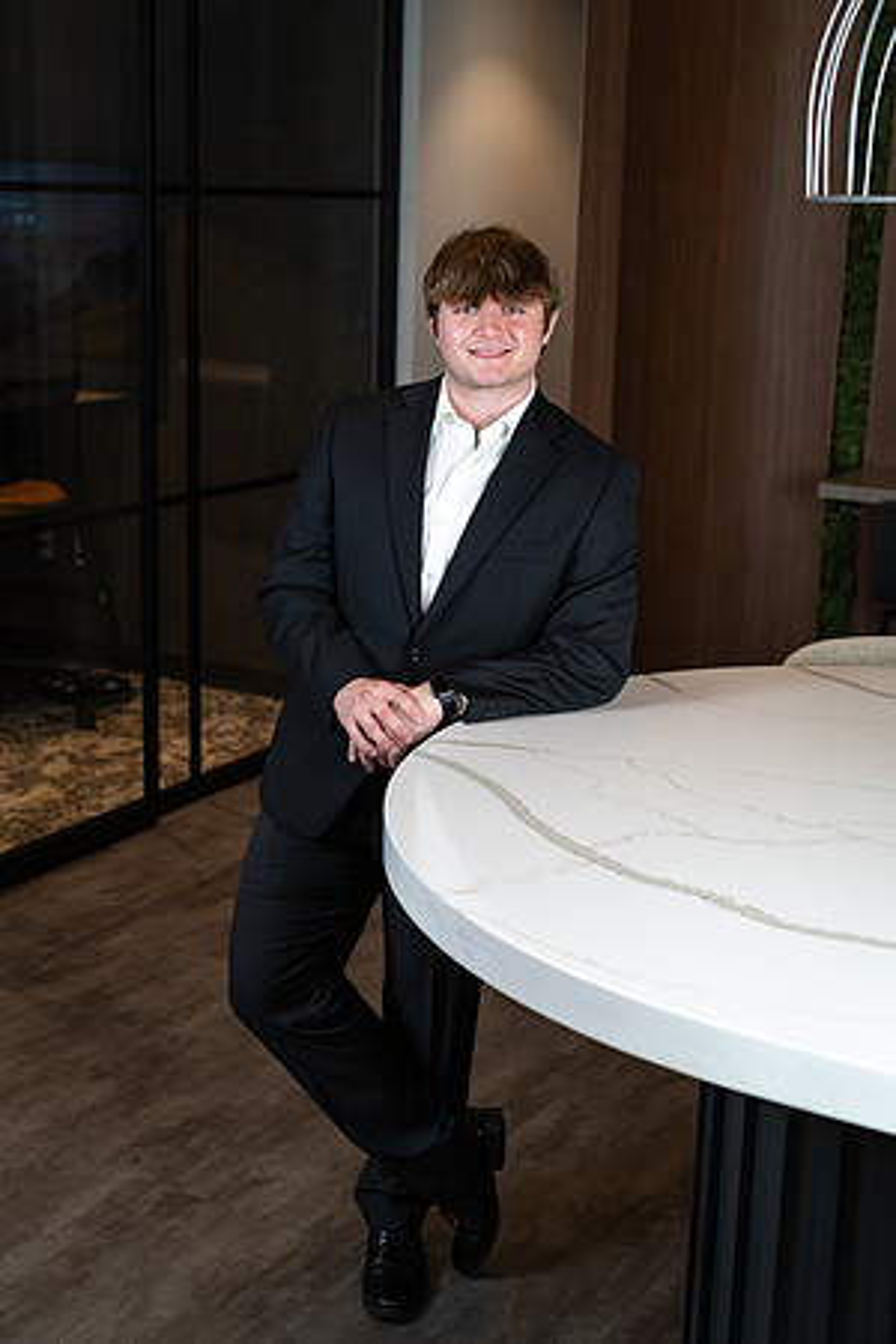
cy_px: 672
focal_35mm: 50
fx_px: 1867
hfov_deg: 27.0
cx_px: 448
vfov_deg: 39.6
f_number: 4.5
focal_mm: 50
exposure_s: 1/125
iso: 100
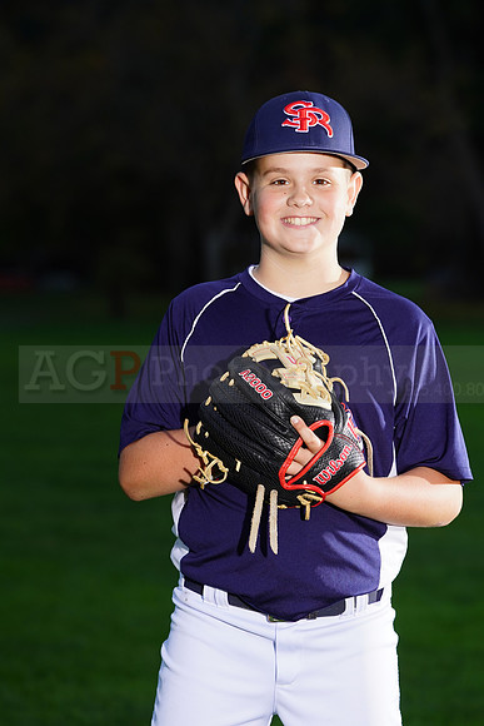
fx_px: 4091
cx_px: 242
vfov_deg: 10.1
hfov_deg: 6.8
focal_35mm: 203
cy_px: 363
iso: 320
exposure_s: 1/160
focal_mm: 203
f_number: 7.1
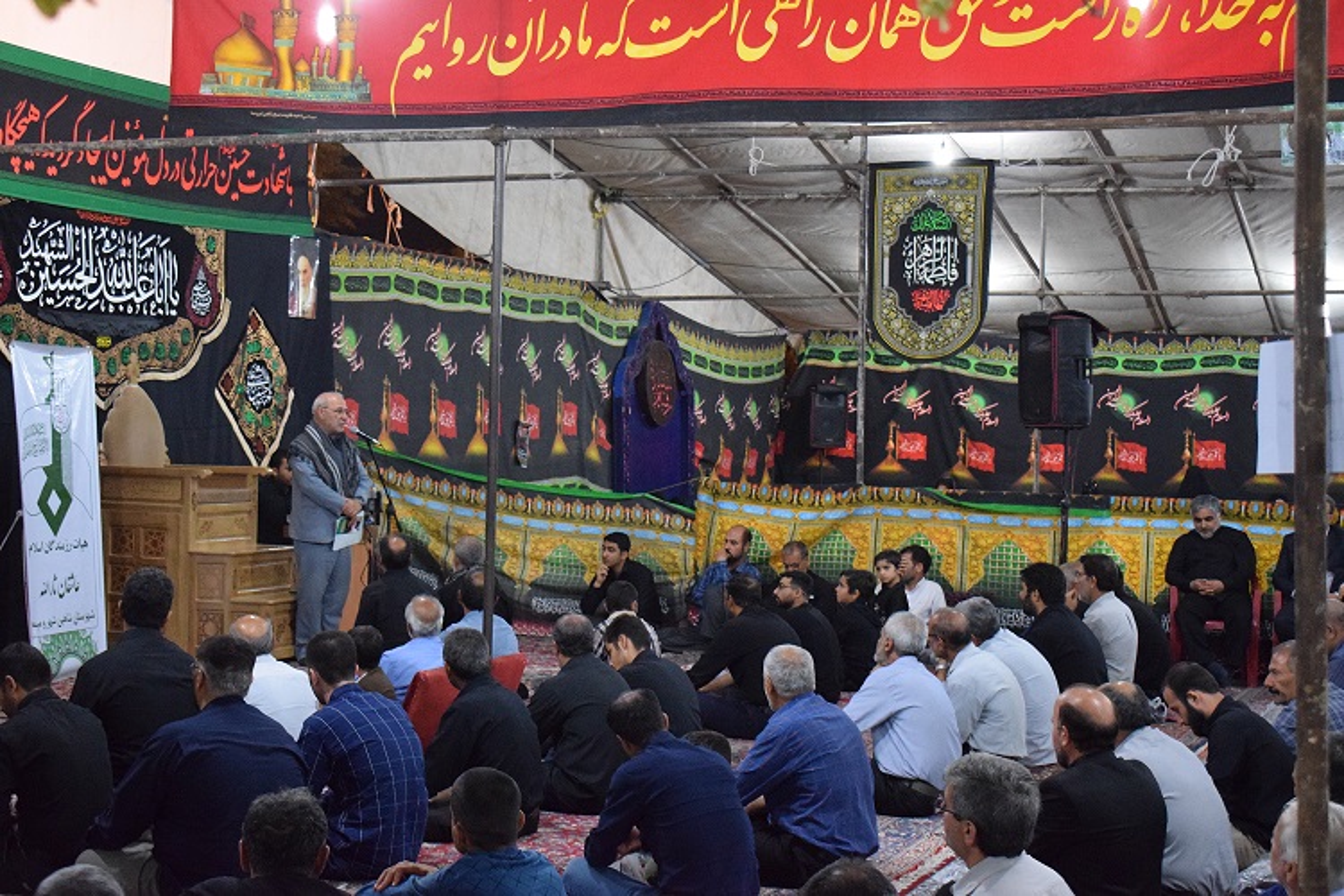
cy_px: 448
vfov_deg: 22.6
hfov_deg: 33.4
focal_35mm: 60
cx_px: 672
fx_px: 2240
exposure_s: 1/60
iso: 5600
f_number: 4.8
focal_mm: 40
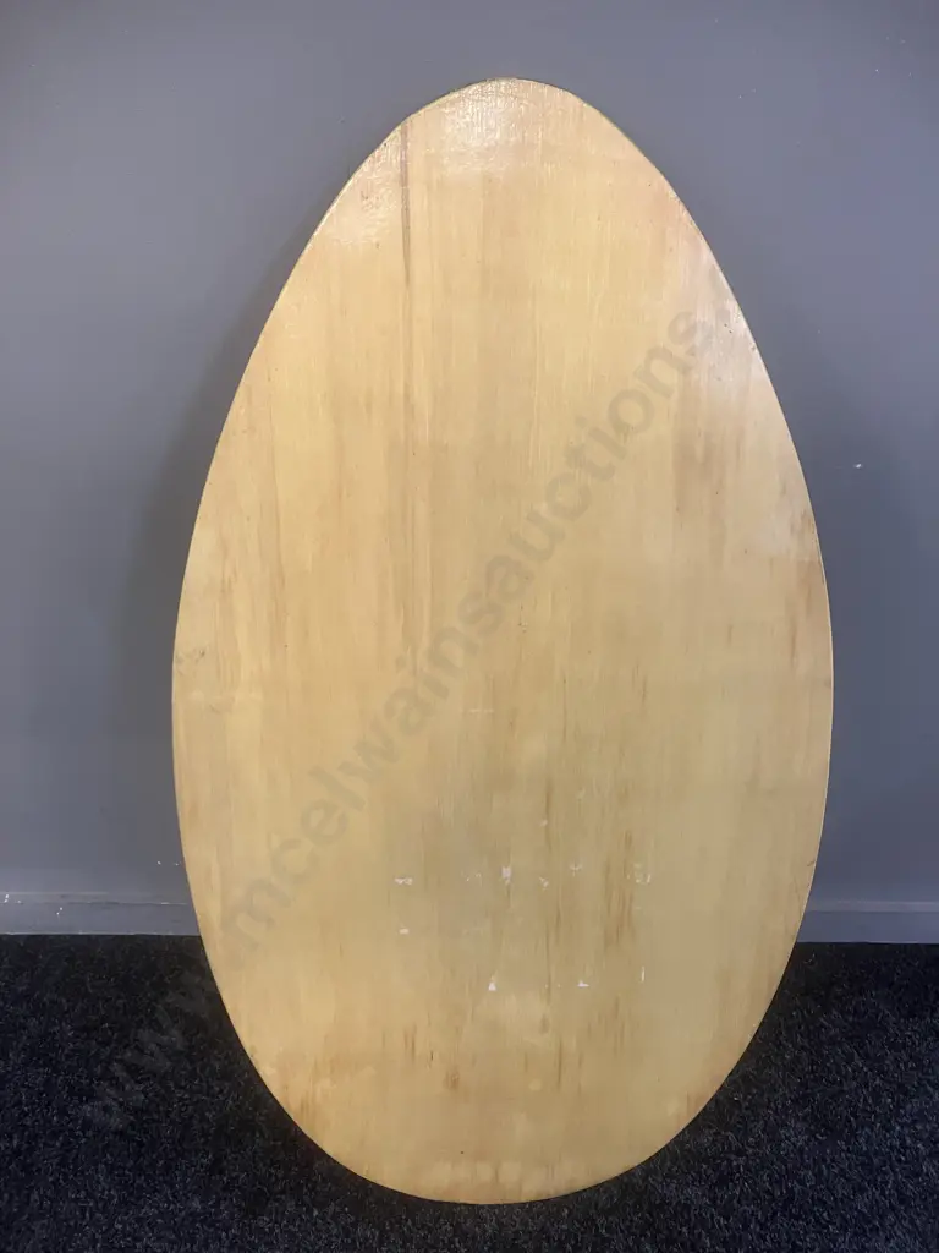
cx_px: 470
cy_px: 626
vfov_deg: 63.4
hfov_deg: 49.7
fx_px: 1013
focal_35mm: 28
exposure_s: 1/50
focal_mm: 3.99
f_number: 1.8
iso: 200
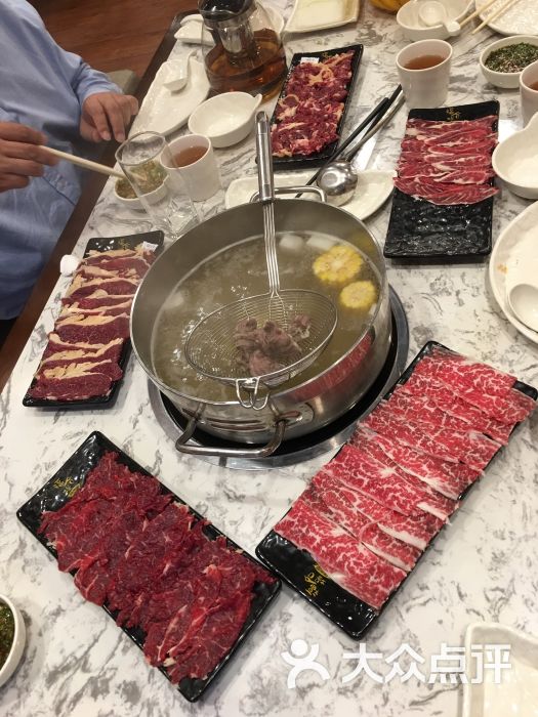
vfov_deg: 61.7
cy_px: 358
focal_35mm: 29
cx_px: 269
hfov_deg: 48.2
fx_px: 601
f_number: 2.2
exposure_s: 1/17
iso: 50
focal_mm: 4.15
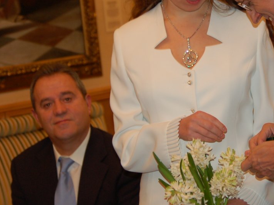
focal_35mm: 146
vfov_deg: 10.1
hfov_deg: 13.4
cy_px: 45
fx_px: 1155
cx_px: 246
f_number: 4.2
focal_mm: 48
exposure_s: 1/60
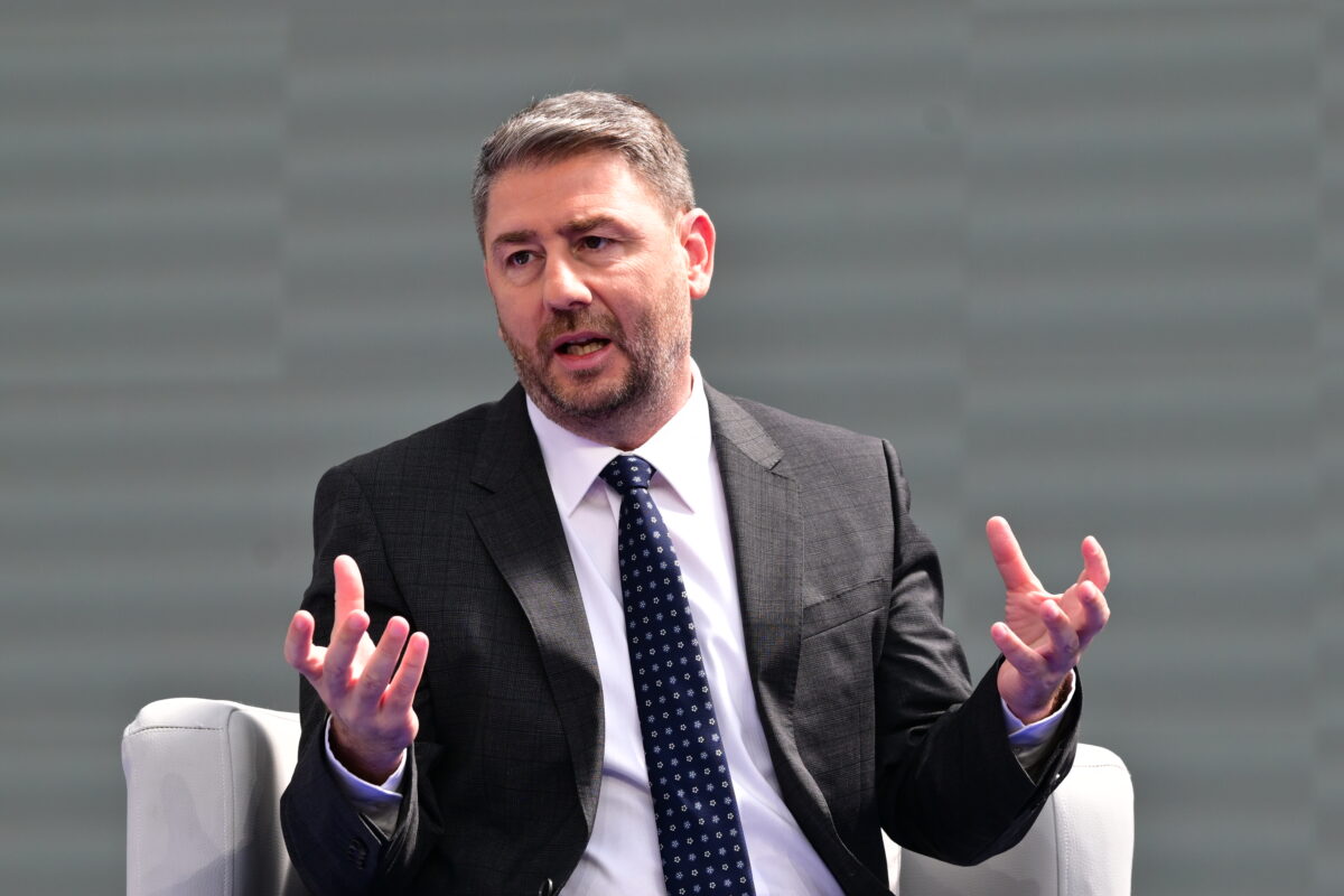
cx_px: 672
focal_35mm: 262
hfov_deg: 7.9
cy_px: 448
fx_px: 9781
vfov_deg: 5.2
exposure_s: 1/500
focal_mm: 175
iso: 400
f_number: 5.6
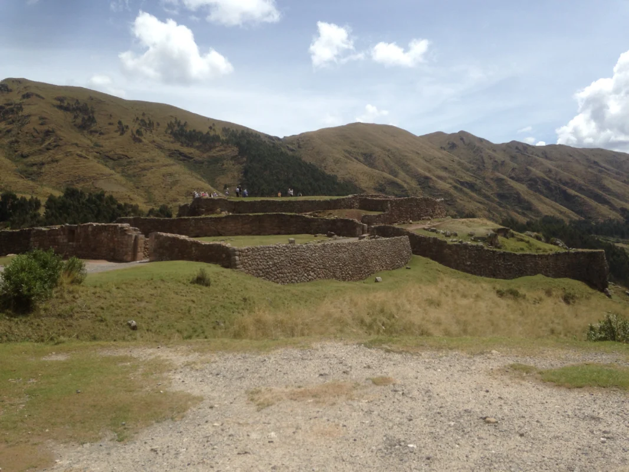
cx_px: 314
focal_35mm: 33
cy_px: 236
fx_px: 600
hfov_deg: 55.4
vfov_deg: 42.9
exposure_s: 1/2463
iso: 50
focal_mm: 4.12
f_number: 2.4
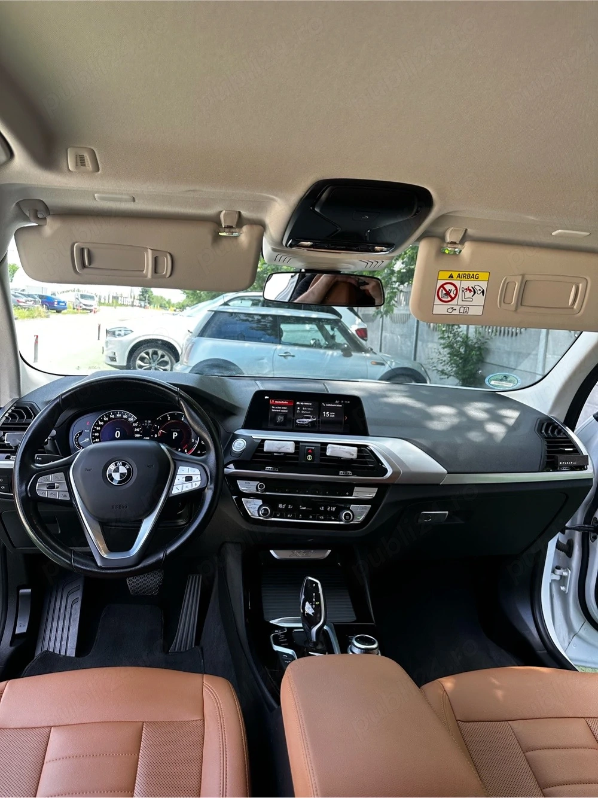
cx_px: 299
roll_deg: -5.1
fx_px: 553
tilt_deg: -6.1
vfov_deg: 71.6
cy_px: 399
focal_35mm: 24
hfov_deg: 56.8
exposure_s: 1/201
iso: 64
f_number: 1.78
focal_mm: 6.86
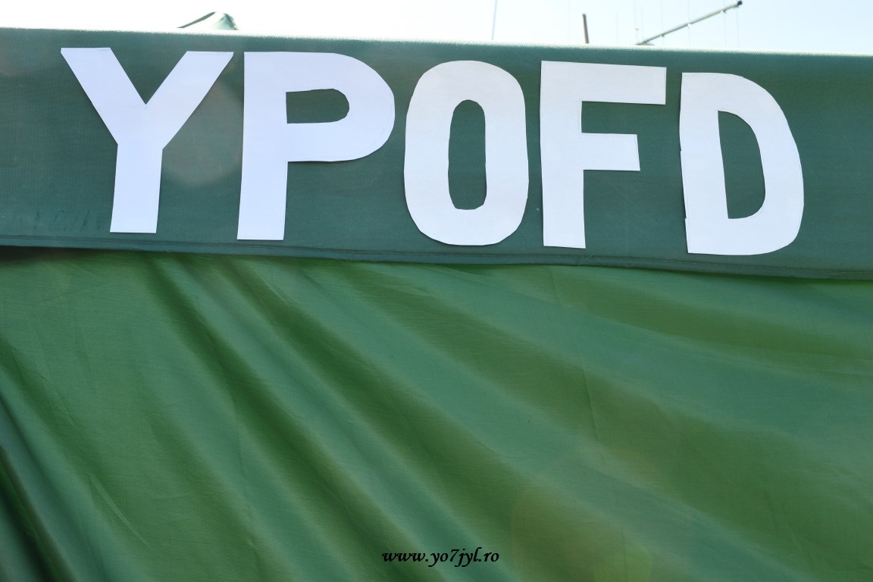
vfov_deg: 36.9
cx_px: 436
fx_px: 873
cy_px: 291
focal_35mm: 36
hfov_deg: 53.1
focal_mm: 24
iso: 200
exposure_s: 1/80
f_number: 10
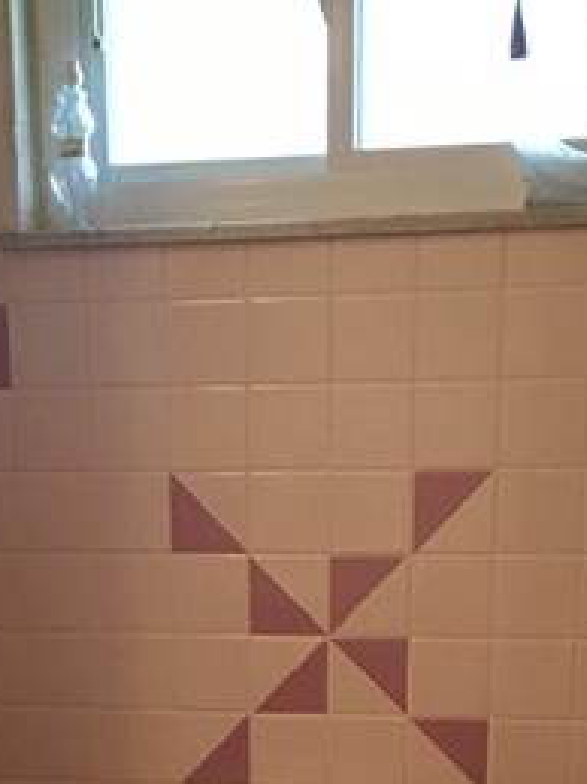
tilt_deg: -20.2
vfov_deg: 21.1
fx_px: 1946
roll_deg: +2.3
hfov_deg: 17.0
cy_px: 957
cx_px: 100
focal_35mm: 86
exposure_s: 1/30
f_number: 2.2
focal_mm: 4.15
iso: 160
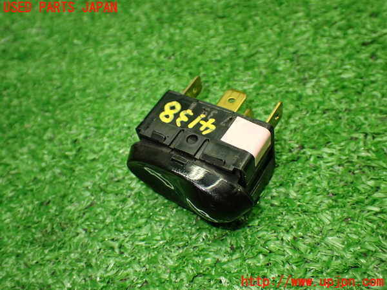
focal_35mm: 38
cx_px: 194
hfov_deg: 49.0
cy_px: 145
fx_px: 425
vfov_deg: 37.7
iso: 640
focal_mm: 6.83
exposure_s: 1/160
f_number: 2.7
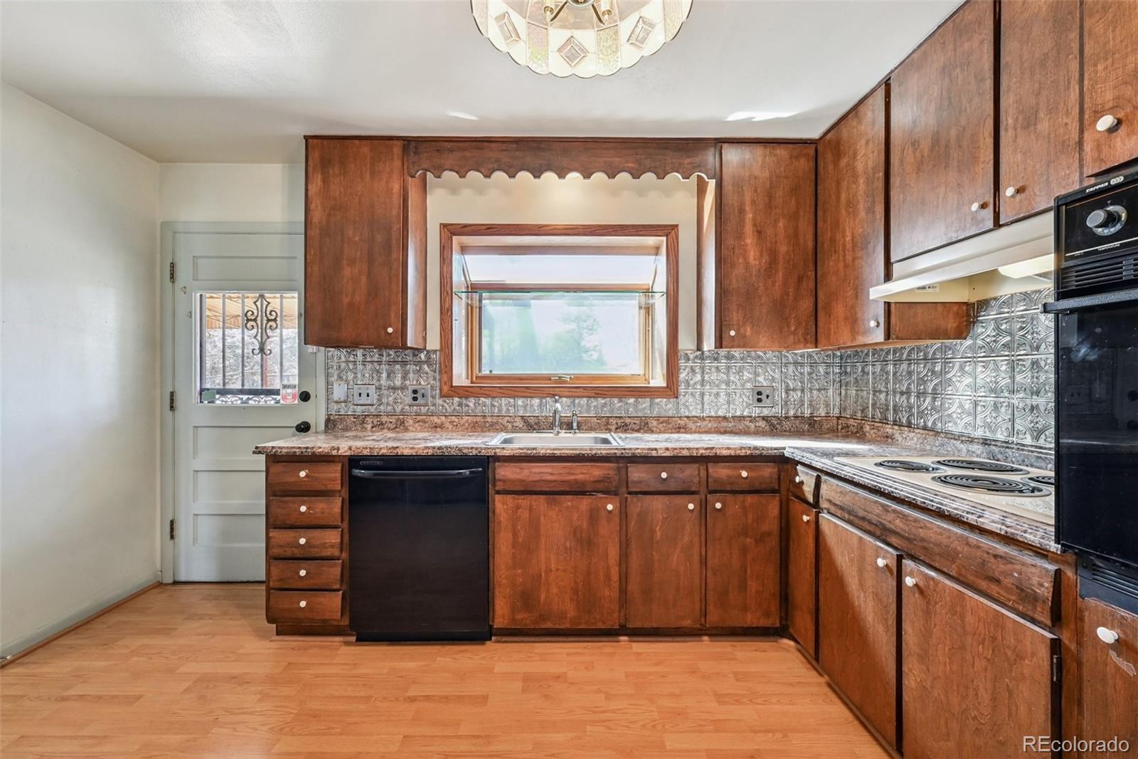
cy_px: 380
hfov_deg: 104.3
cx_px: 569
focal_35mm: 14
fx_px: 442
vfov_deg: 81.2
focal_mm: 14
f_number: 11
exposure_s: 1/4
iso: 400
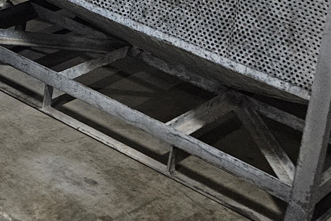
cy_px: -238
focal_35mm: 113
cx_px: -191
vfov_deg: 10.9
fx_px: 1039
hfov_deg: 16.3
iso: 640
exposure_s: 1/25
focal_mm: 5.4
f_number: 1.8
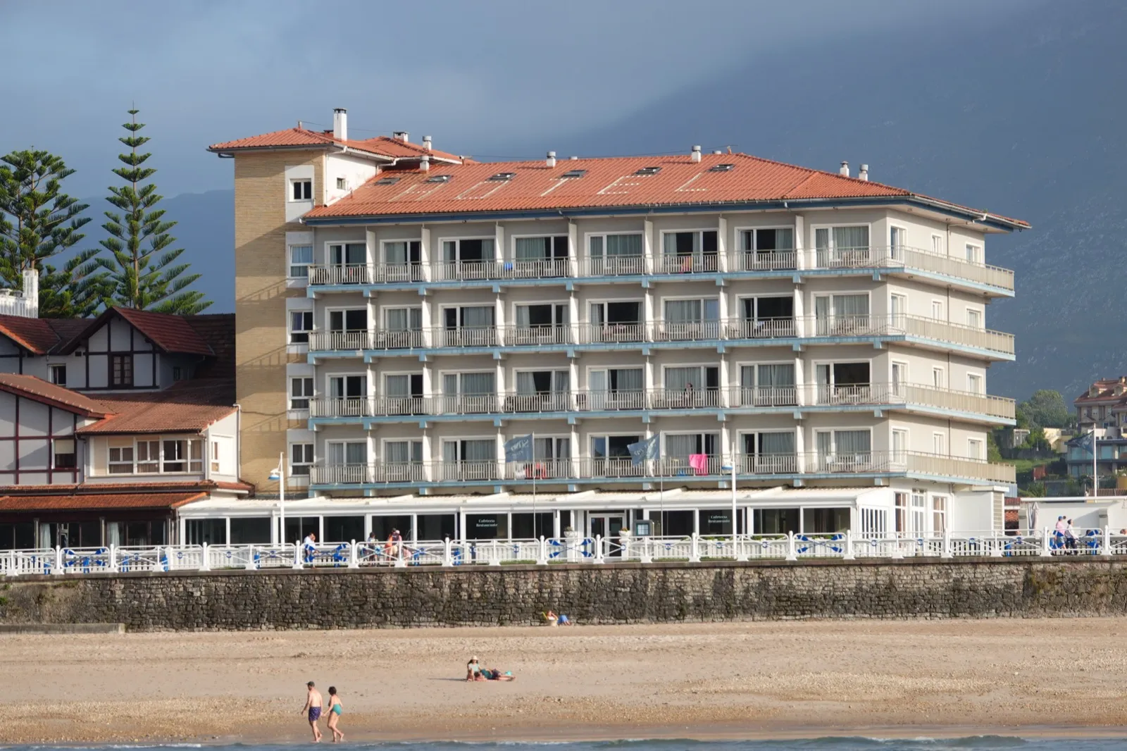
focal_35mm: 191
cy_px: 376
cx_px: 564
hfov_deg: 10.8
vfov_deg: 7.2
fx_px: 5978
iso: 100
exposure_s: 1/640
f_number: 4.5
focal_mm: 65.82
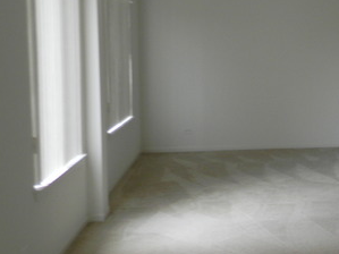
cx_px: 359
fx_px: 587
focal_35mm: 60
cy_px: 95
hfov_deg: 29.5
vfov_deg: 24.3
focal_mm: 5
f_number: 3.5
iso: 118
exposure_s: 1/30
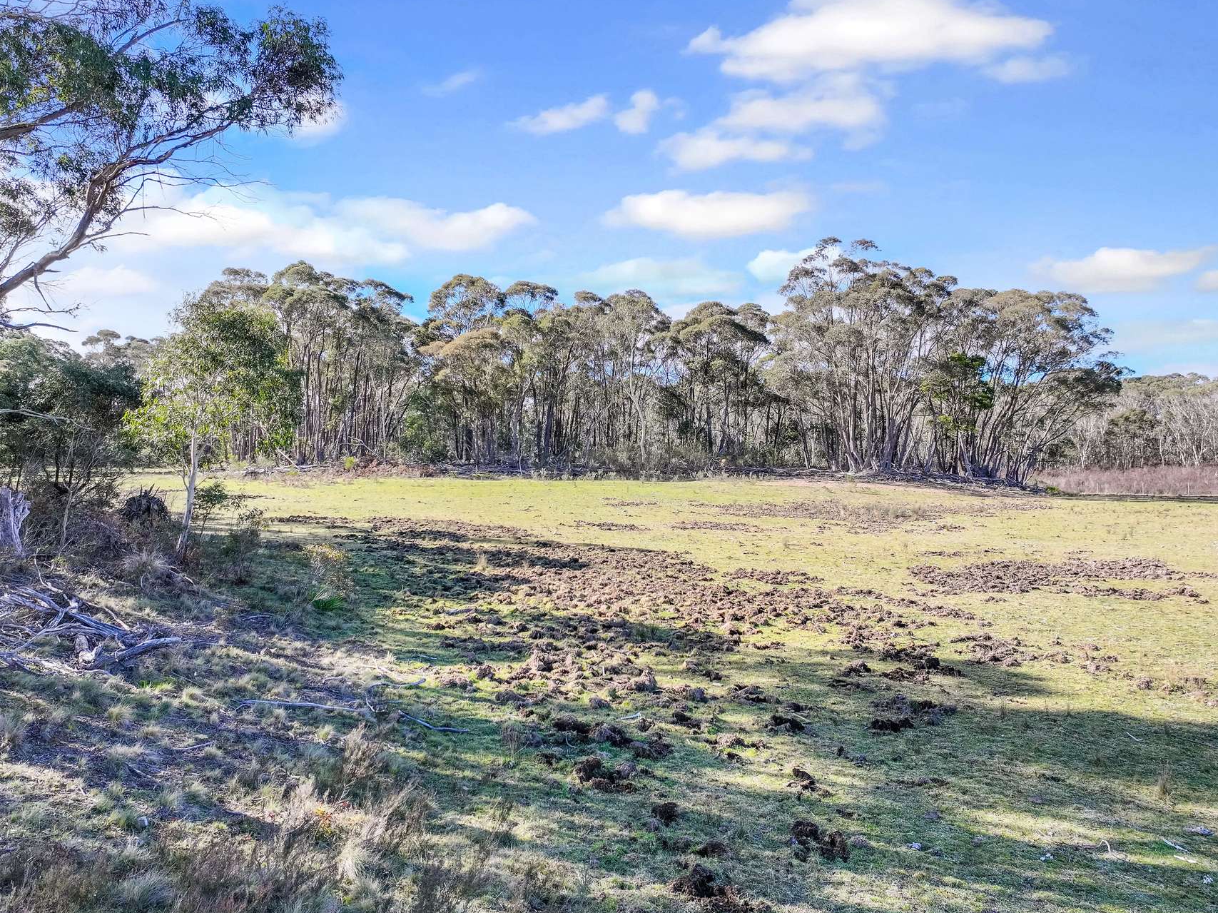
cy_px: 452
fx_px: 950
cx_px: 605
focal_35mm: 27
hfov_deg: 65.3
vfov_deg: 51.3
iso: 290
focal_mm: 12.3
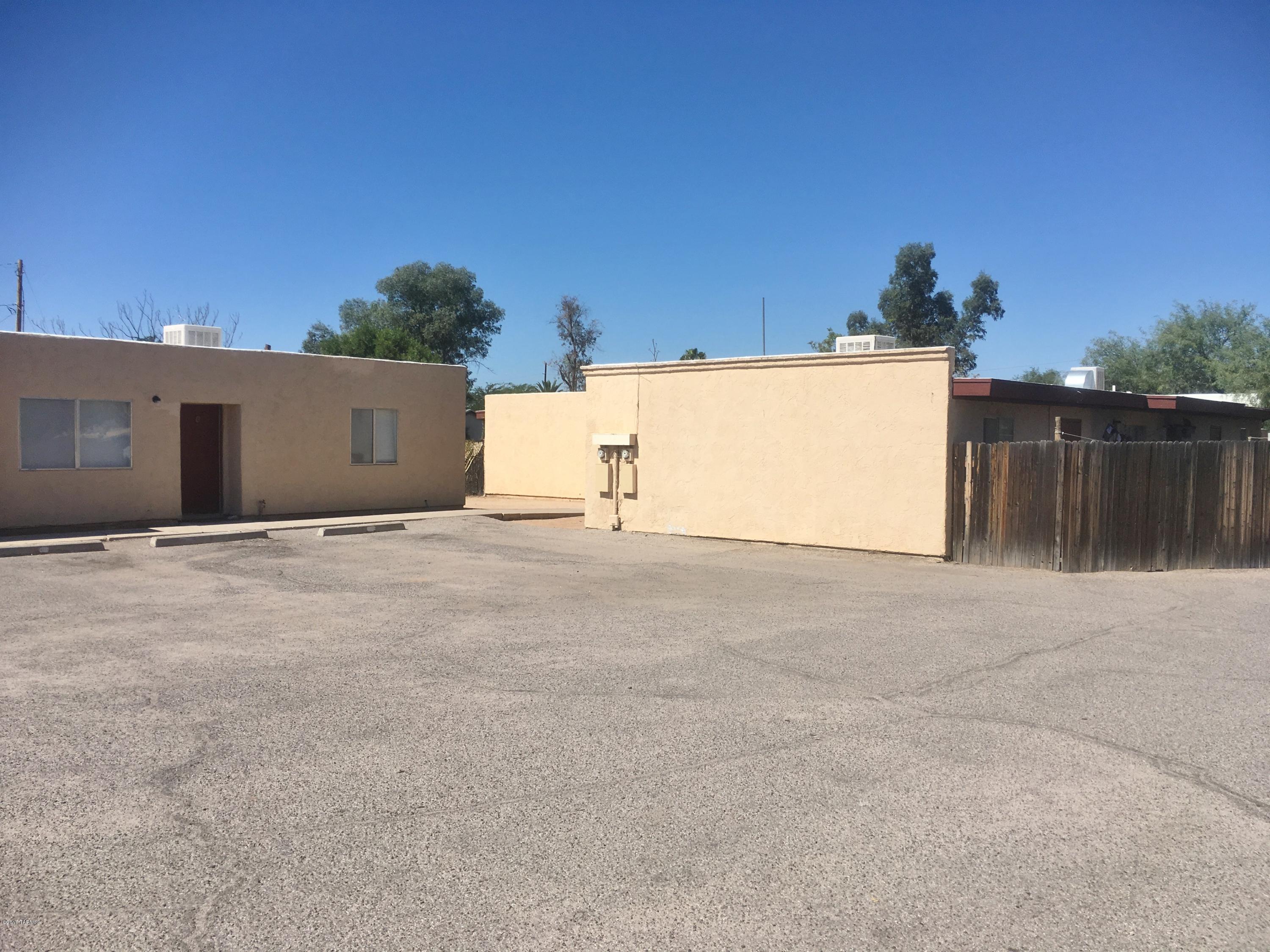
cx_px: 635
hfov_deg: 61.7
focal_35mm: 29
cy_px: 476
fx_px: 1064
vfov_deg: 48.2
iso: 25
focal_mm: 4.15
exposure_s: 1/2747
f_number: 2.2
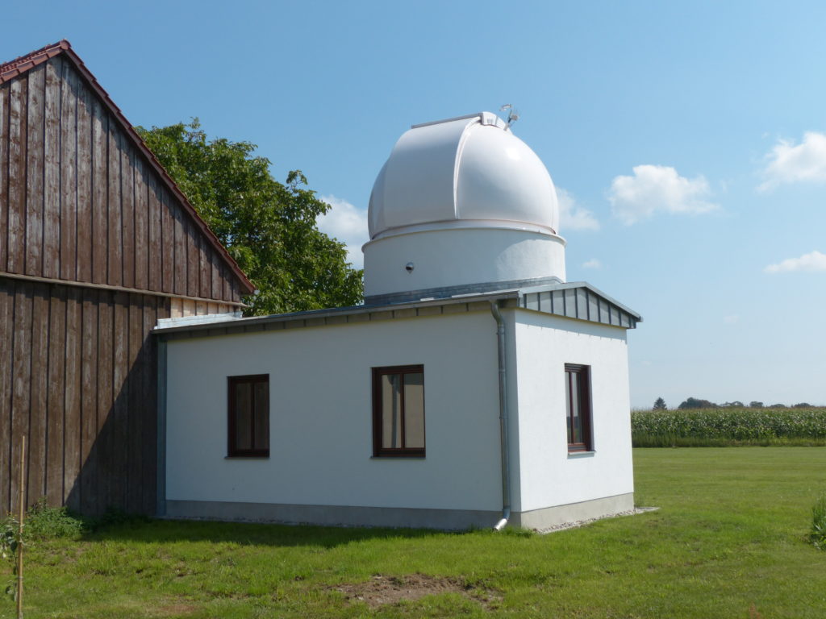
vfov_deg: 35.1
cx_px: 413
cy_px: 310
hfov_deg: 45.8
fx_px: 978
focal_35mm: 41
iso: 100
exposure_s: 1/1600
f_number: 4
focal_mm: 7.4
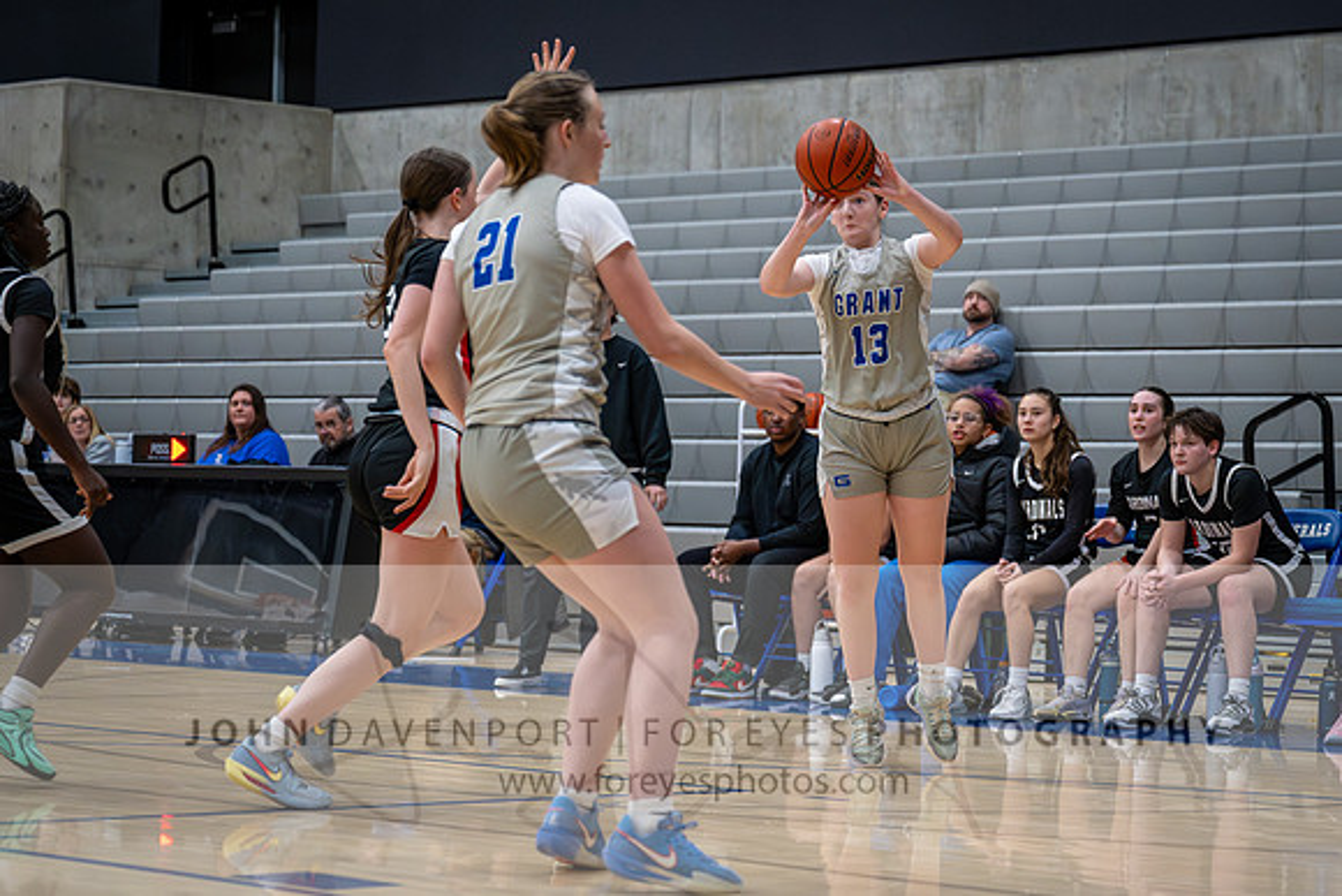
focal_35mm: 102
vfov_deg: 13.4
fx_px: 3810
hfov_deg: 19.9
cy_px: 415
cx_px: 860
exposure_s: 1/1000
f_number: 2.8
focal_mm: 70
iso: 8000
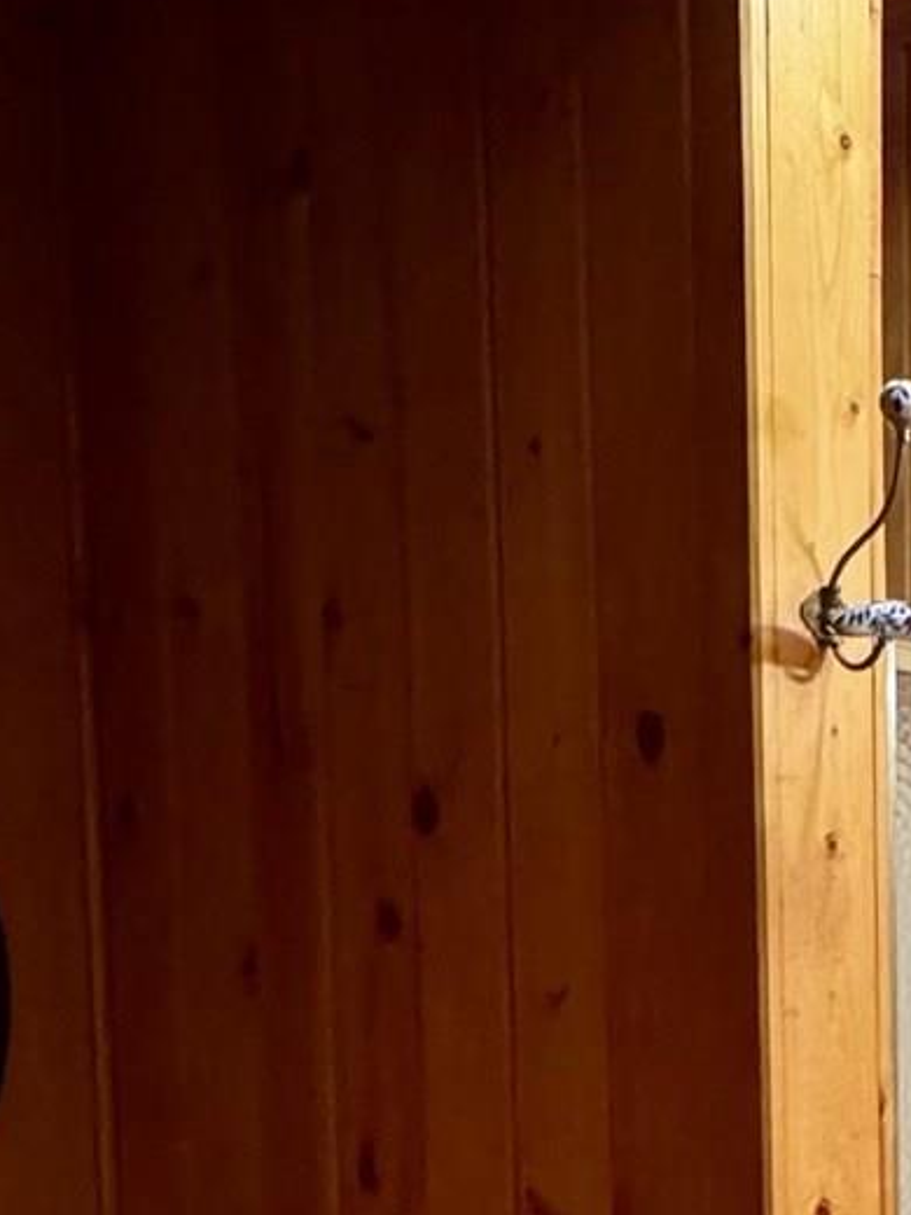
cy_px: 1271
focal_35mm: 62
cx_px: 1289
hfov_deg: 20.8
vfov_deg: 28.8
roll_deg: -0.2
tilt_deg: -7.1
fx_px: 2176
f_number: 2.2
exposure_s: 1/60
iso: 640
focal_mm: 2.22
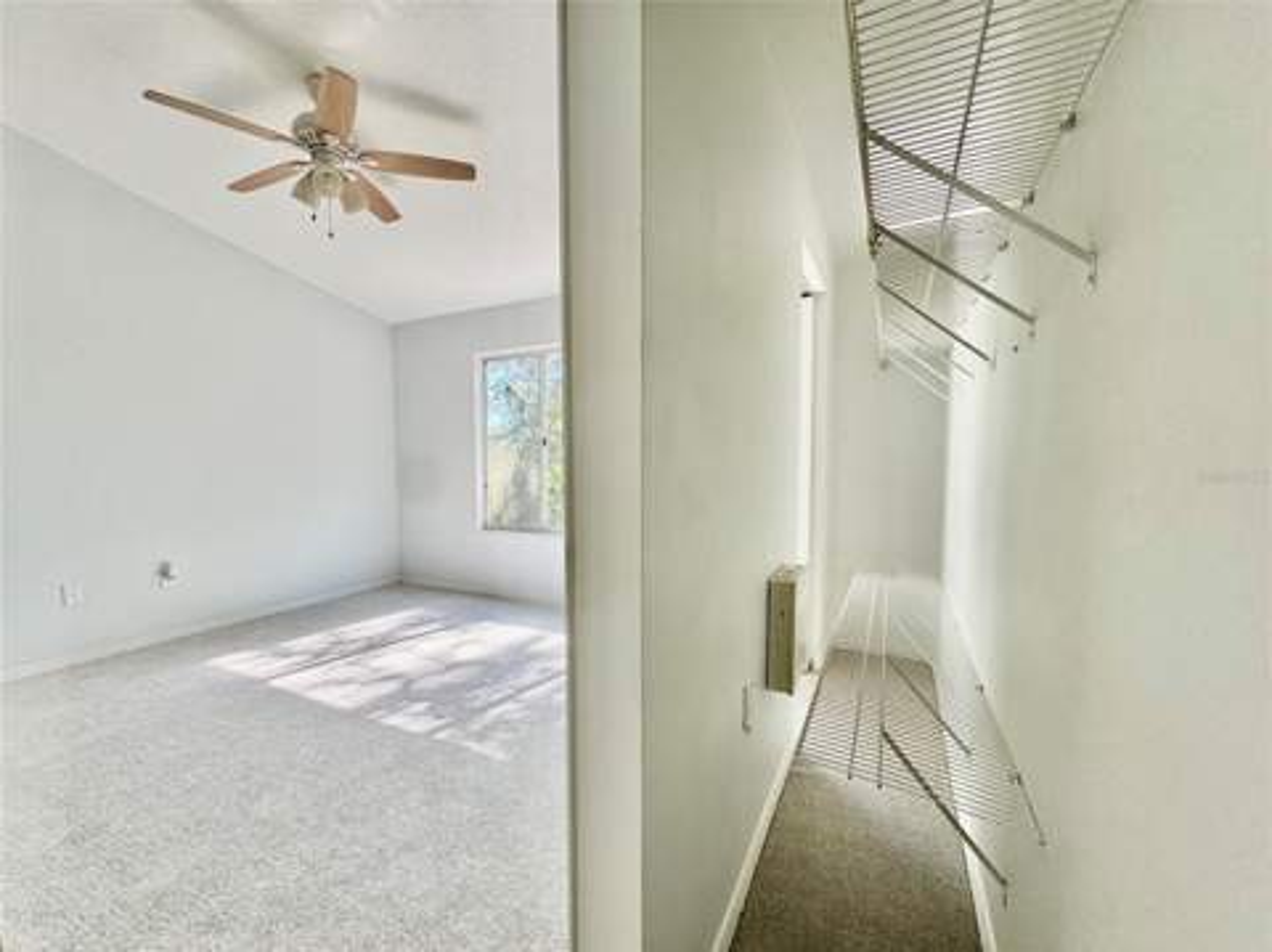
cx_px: 636
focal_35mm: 14
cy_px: 476
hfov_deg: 102.1
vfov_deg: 85.6
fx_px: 514
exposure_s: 1/99
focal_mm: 2.22
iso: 64
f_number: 2.2
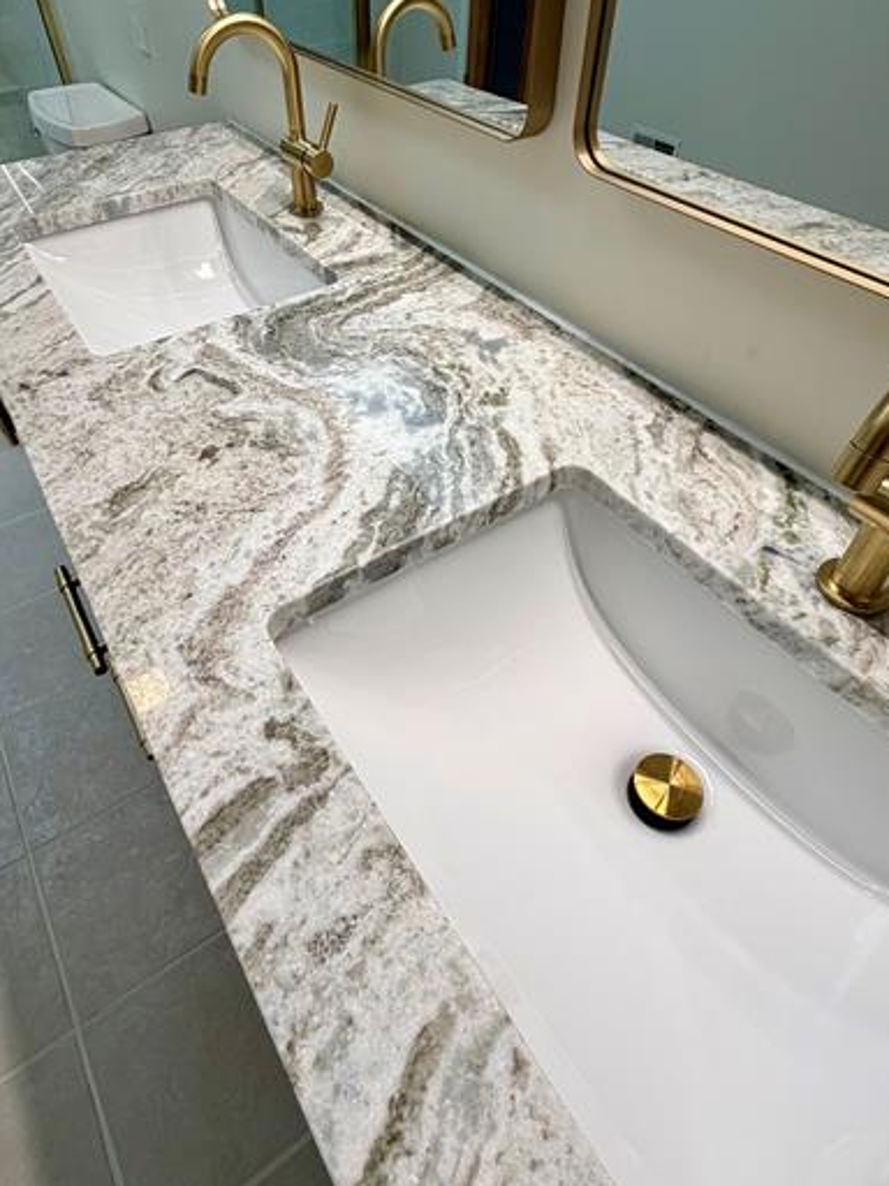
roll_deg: +1.3
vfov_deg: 78.5
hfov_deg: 63.3
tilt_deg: -44.0
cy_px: 510
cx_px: 405
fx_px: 719
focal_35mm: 21
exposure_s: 1/120
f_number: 2.2
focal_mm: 2.22
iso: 80
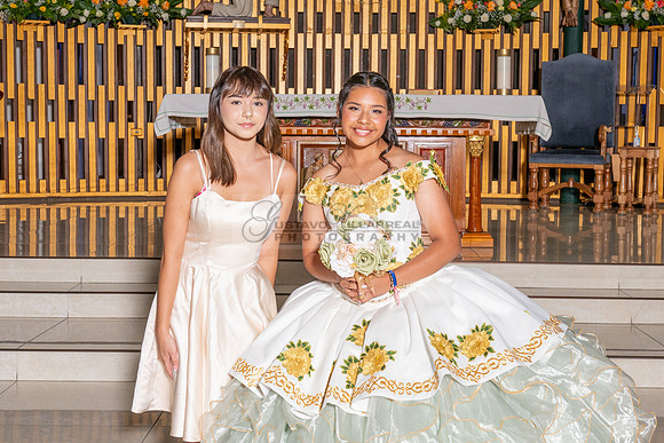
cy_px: 195
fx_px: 1038
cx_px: 339
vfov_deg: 24.1
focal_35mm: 56
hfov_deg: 35.5
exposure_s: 1/160
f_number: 7.1
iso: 320
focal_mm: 48
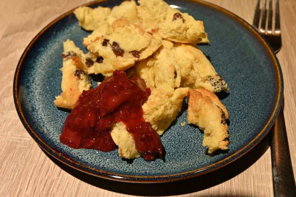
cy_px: 98
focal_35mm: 43
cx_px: 148
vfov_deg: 31.1
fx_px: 353
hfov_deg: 45.5
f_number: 9
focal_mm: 43
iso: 4000
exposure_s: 1/320
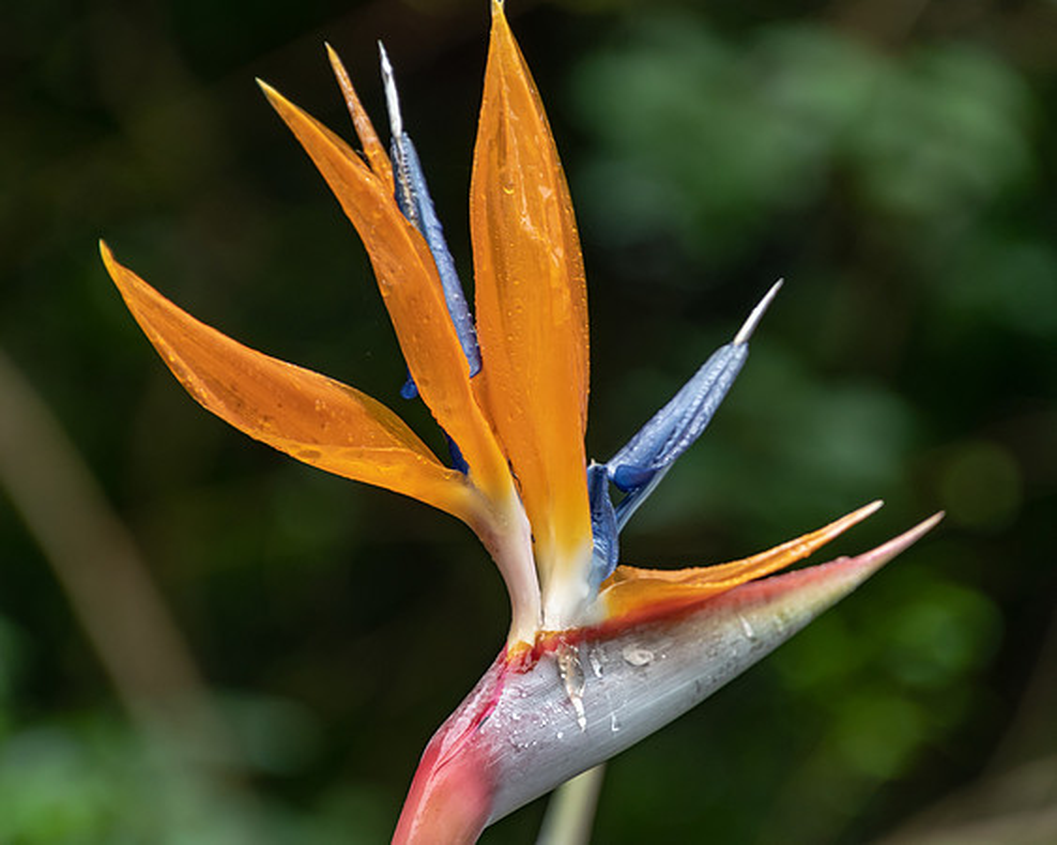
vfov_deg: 3.0
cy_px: 423
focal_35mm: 508
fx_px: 15877
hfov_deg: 3.8
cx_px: 525
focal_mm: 300
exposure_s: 1/60
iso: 400
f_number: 6.3
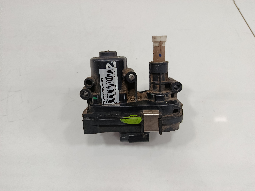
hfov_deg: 71.6
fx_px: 177
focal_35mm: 24
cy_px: 96
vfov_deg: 56.8
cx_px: 128
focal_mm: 5.24
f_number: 1.7
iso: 871
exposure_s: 1/100
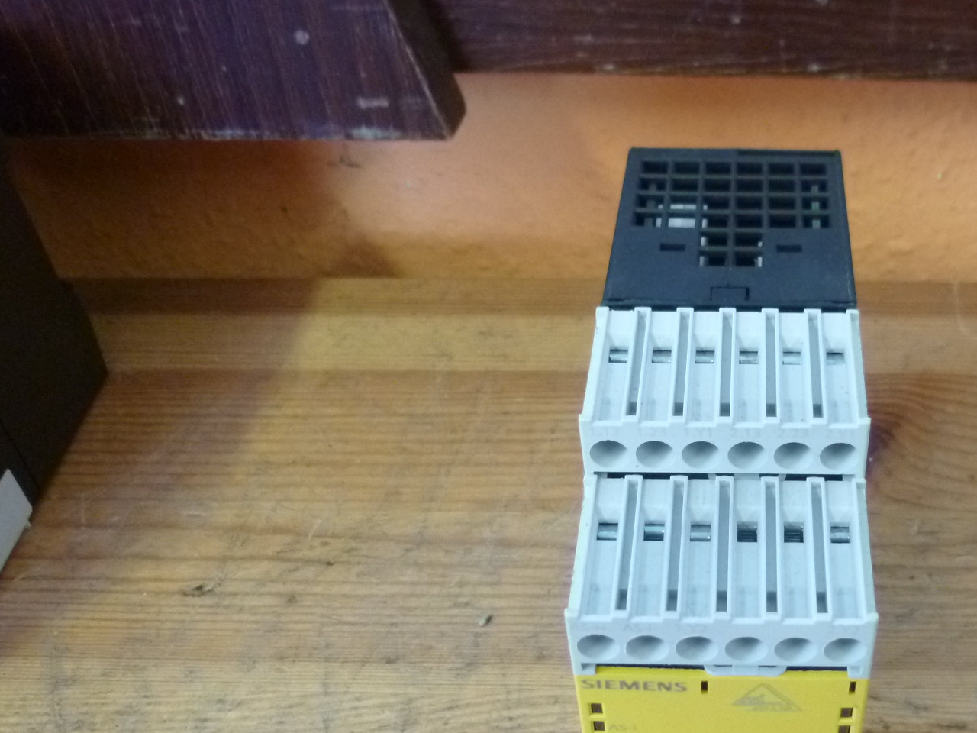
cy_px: 441
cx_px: 750
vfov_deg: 35.8
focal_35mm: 40
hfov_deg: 45.0
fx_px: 1129
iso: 400
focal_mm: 4.5
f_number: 3.1
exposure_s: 1/15
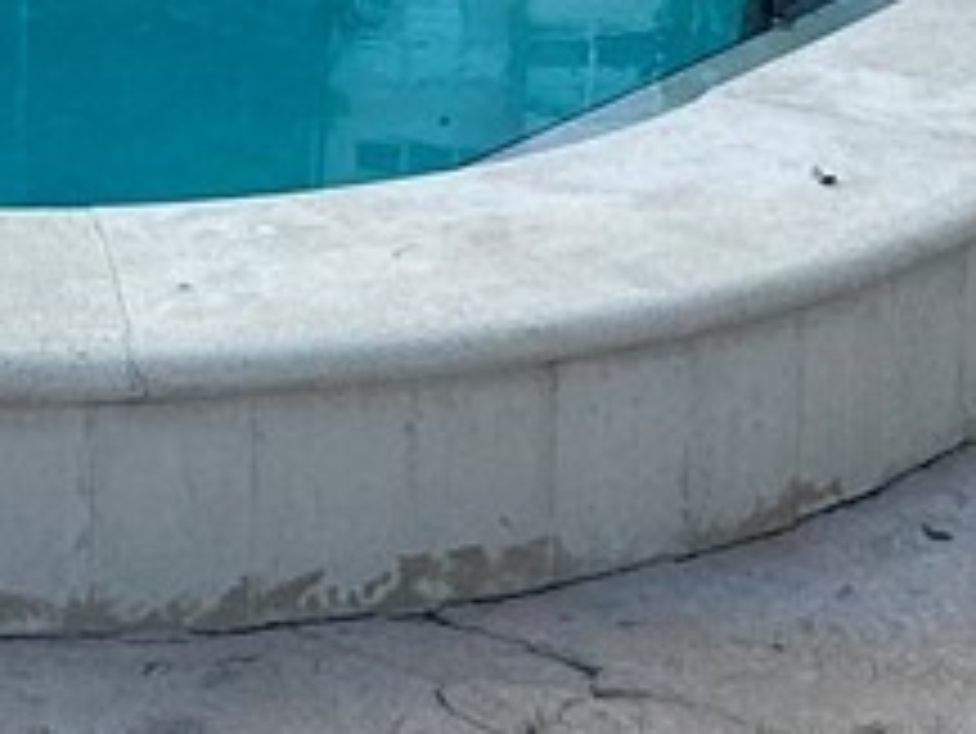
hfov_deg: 18.6
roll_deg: -0.5
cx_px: 27
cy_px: -540
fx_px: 2906
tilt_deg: -3.6
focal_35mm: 103
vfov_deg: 13.1
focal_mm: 2.22
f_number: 2.2
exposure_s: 1/211
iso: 40
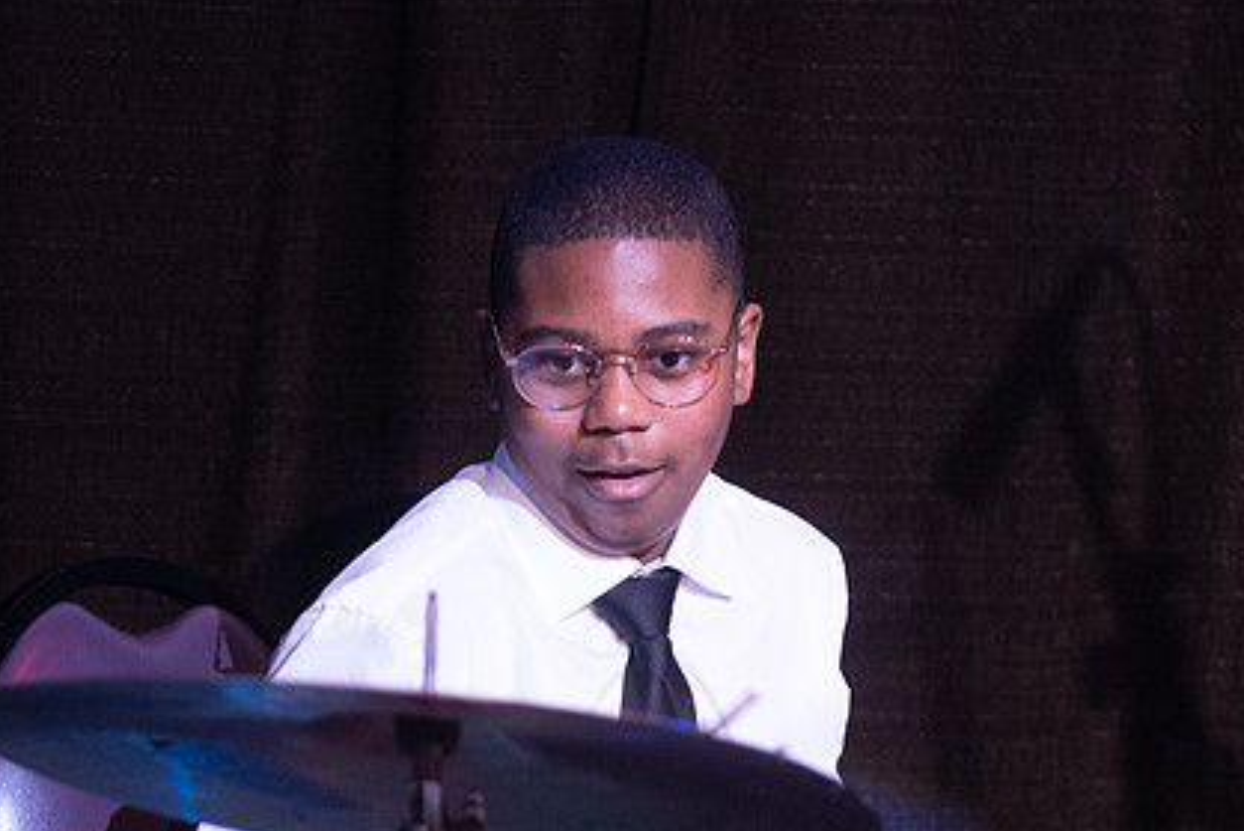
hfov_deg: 6.3
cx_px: 644
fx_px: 11338
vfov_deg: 4.2
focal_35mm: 328
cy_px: 596
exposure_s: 1/200
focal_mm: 130
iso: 3200
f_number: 2.8
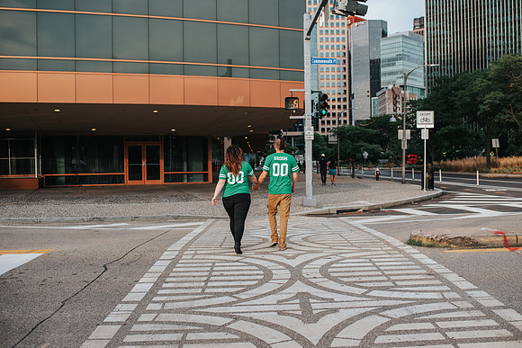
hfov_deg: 51.2
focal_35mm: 38
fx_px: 545
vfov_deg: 35.5
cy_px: 174
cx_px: 269
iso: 220
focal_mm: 35
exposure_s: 1/800
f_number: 3.2
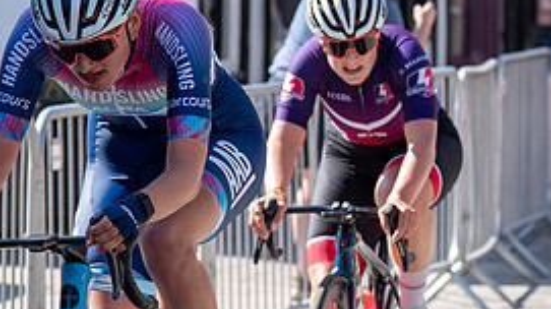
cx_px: 253
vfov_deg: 3.6
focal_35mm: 334
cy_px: 88
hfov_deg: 6.5
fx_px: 4876
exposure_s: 1/1000
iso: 100
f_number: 3.5
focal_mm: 75
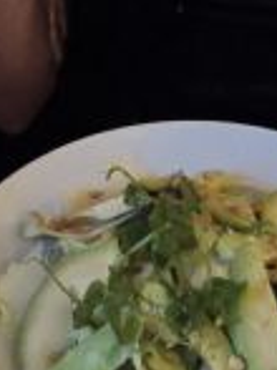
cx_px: 232
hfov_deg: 13.4
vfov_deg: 14.6
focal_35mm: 110
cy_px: -380
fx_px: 1175
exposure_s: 1/33.3
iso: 4294
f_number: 1.9
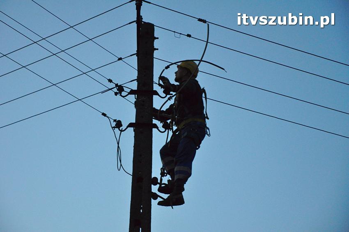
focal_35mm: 98
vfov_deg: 14.0
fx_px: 944
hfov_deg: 20.9
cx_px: 174
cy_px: 116
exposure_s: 1/100
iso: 2500
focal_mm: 65
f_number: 4.5
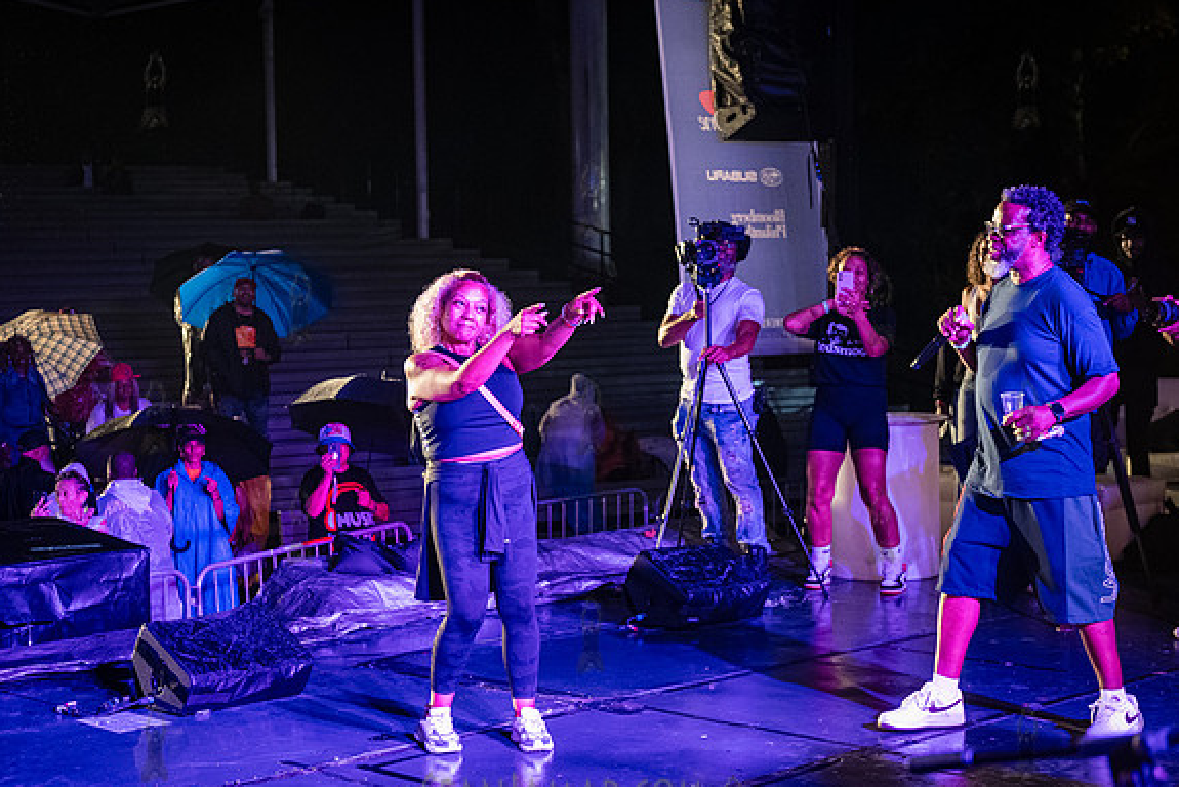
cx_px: 501
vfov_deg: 20.3
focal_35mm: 67
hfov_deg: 30.0
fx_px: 2195
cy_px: 397
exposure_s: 1/250
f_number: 3.5
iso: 8000
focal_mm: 58
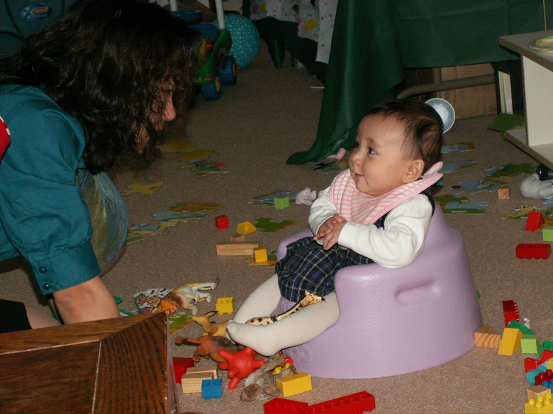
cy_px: 207
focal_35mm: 87
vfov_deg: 17.0
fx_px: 1389
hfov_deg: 22.5
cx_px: 276
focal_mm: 14.6
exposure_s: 1/40
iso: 160
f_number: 3.5
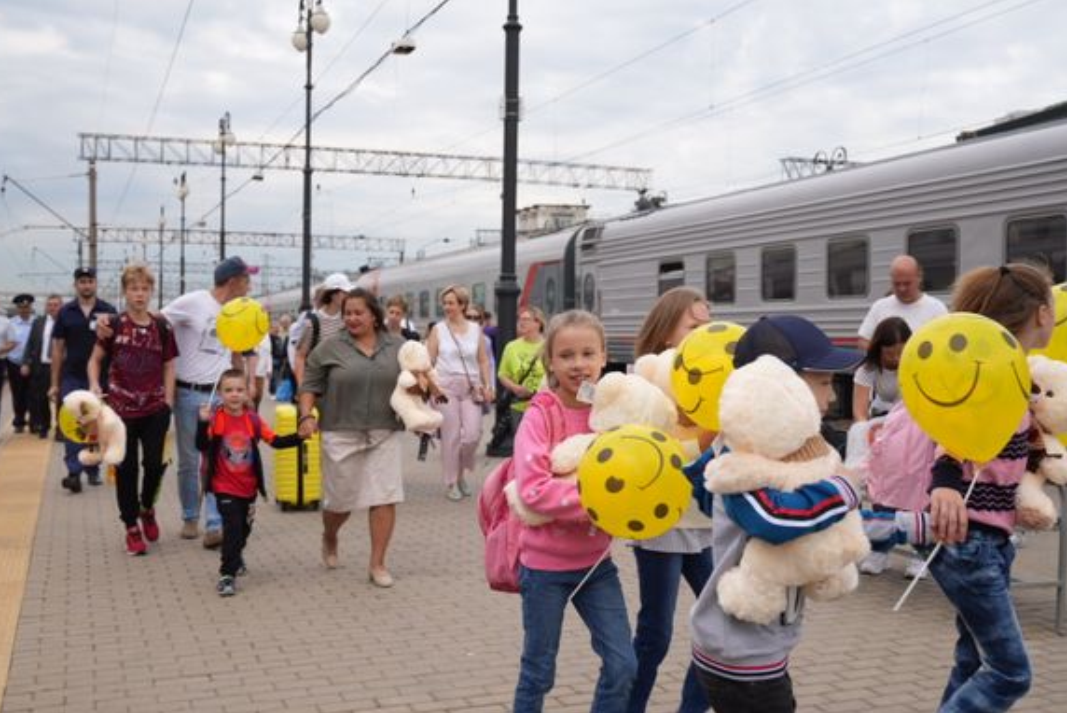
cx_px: 538
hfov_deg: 49.5
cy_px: 373
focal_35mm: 39
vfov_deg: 34.2
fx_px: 1156
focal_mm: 32
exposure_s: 1/200
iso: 100
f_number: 5.6
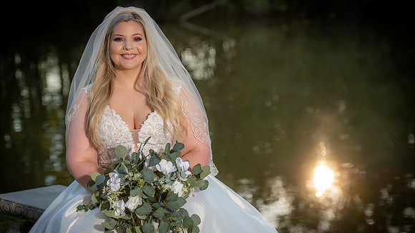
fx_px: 1100
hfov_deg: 21.4
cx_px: 207
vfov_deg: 12.1
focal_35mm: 100
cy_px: 128
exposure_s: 1/250
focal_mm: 95
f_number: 3.5
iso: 80
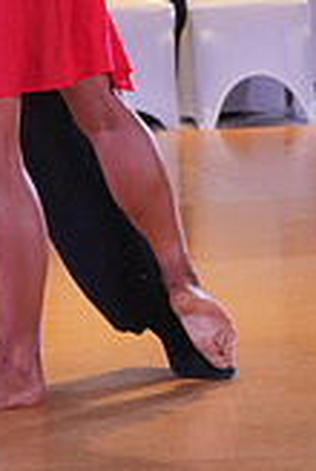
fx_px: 3238
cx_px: -79
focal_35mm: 247
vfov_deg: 8.2
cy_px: -132
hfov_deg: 5.6
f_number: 4
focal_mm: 70
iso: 4000
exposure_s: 1/400
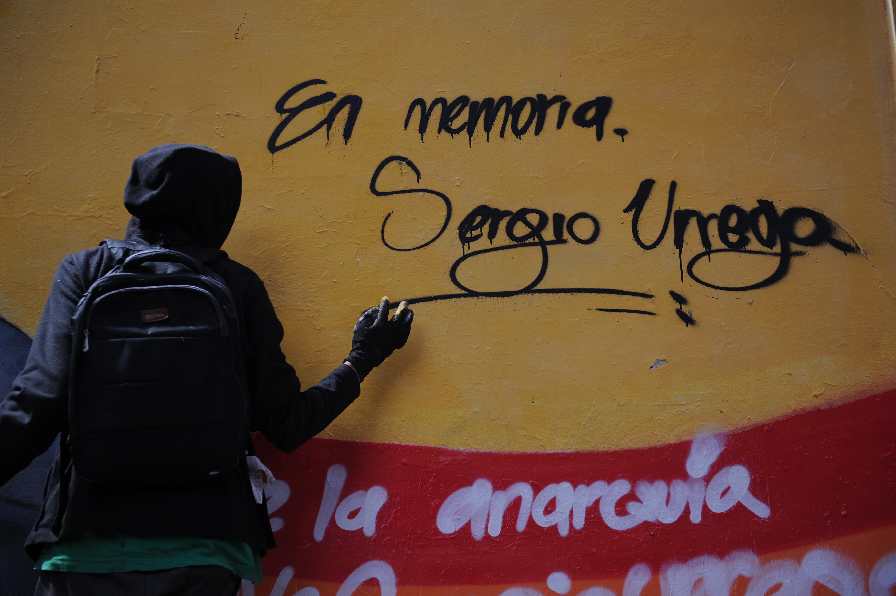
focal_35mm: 60
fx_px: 1492
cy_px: 298
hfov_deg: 33.4
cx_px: 448
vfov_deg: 22.6
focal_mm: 60
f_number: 3.5
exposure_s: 1/500
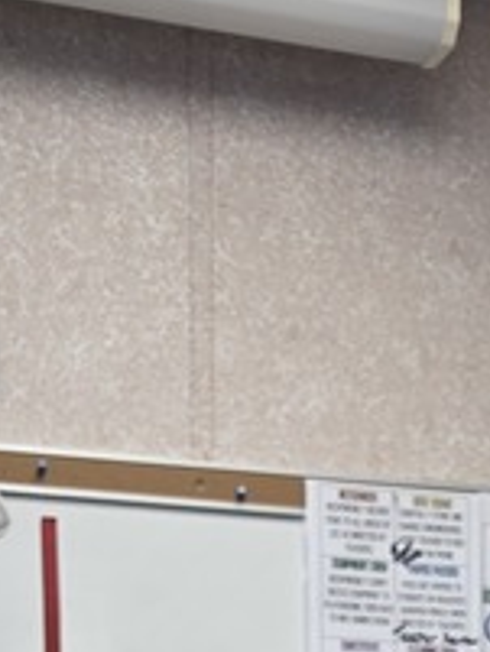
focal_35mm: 117
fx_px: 2206
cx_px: 597
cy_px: 1534
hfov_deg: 12.4
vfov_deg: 13.0
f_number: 1.4
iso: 64
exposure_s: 1/120
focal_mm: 6.5
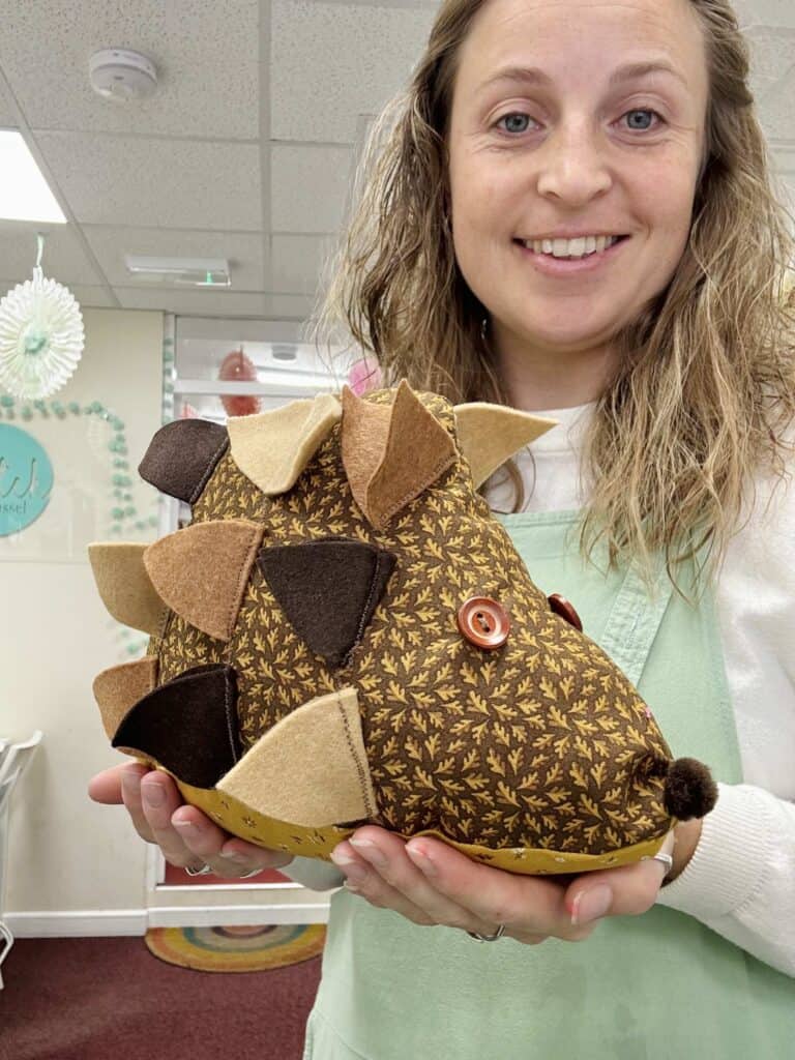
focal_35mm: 30
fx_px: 919
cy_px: 530
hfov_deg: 46.8
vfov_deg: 60.0
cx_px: 398
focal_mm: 2.69
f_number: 1.9
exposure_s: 1/50
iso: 64
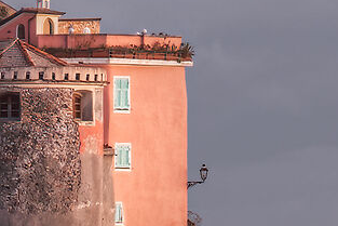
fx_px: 7552
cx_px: -519
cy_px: 409
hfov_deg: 2.5
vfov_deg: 1.7
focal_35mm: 804
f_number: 4.5
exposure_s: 1
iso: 100
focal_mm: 70
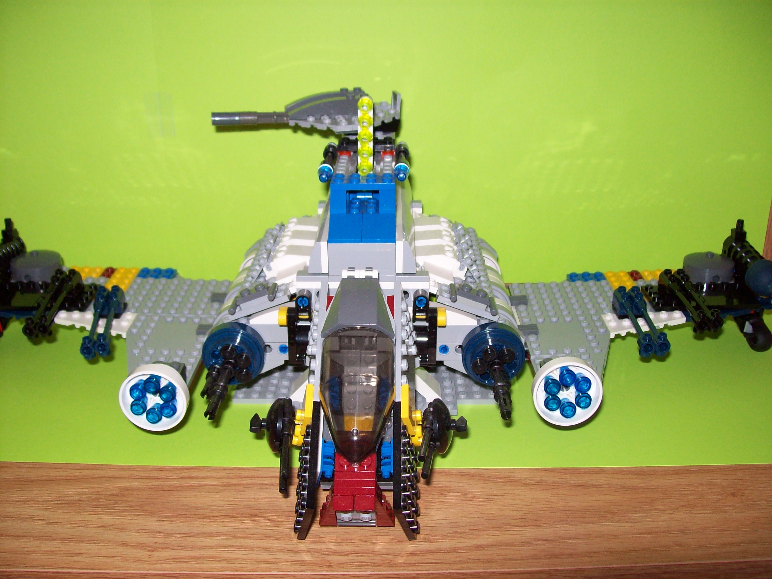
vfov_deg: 39.7
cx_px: 386
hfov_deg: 51.4
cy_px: 290
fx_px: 803
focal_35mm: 36
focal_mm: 6
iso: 80
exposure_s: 1/64
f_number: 2.7
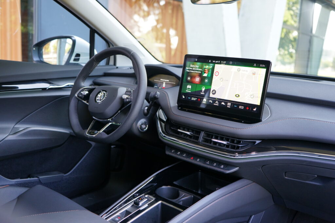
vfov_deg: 36.9
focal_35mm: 36
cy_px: 112
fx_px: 335
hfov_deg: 53.1
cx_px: 168
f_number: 4
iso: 400
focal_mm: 36
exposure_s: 1/60
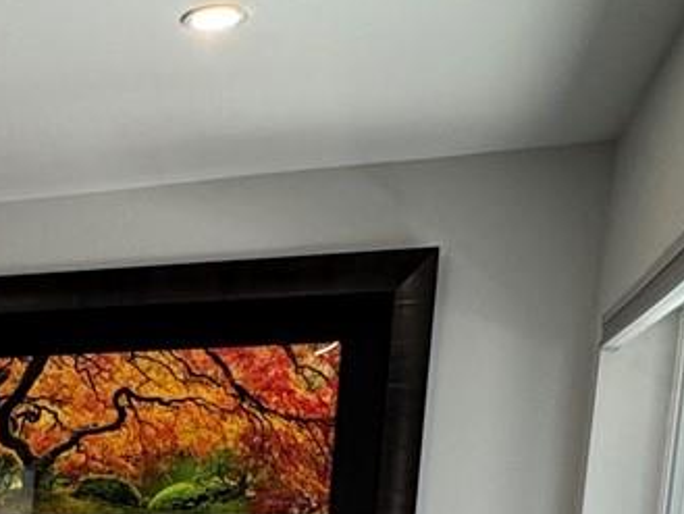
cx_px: -160
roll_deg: +0.3
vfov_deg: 18.7
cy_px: 805
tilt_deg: -11.1
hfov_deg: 25.3
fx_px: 1344
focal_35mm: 68
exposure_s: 1/120
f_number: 2.2
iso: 160
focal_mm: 2.22
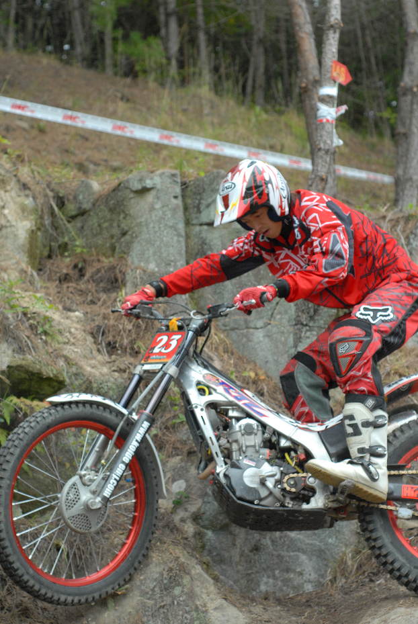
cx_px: 209
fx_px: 1302
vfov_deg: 27.0
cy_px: 312
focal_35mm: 75
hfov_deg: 18.2
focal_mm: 50
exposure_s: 1/350
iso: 400
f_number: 4.8
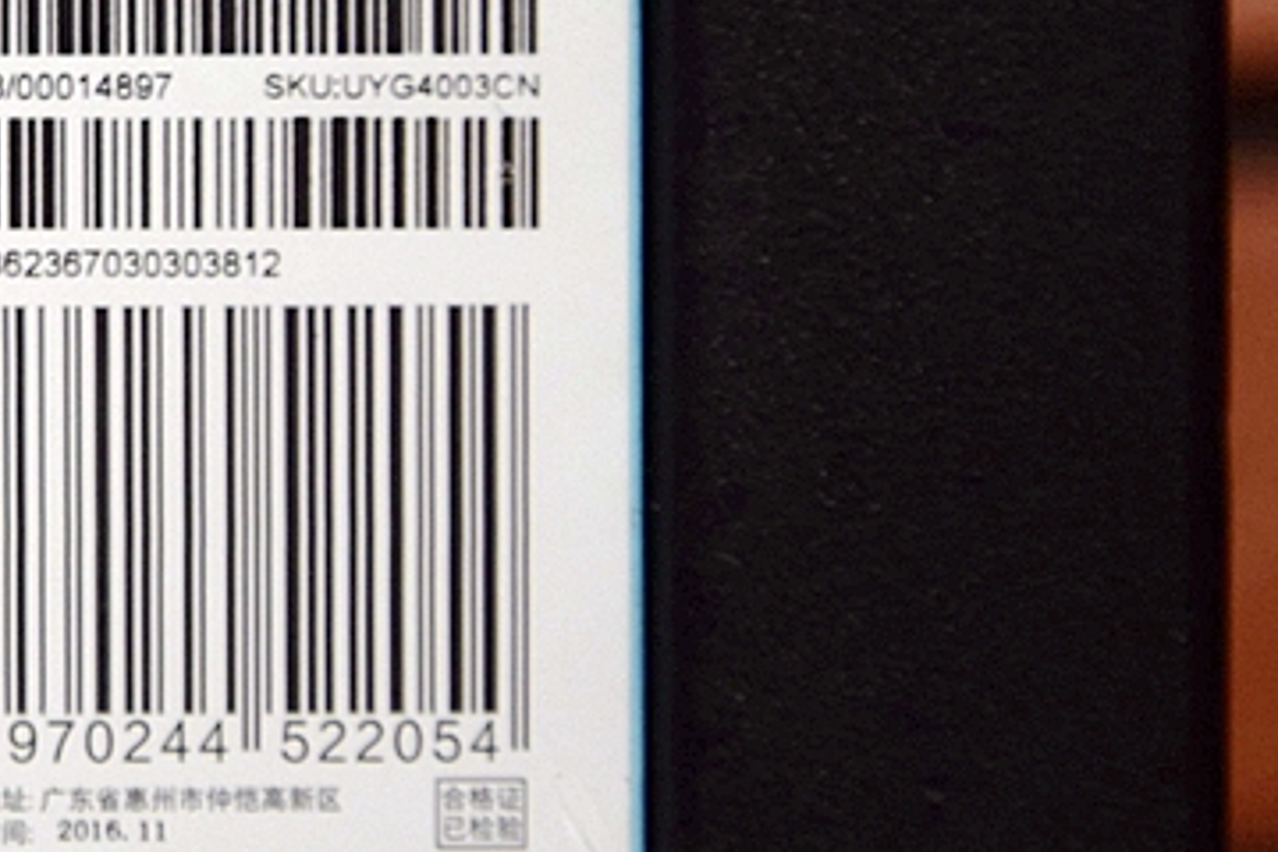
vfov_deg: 3.8
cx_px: -401
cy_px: -37
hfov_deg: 5.7
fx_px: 12865
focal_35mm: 362
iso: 720
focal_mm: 85
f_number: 5.6
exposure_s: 1/125
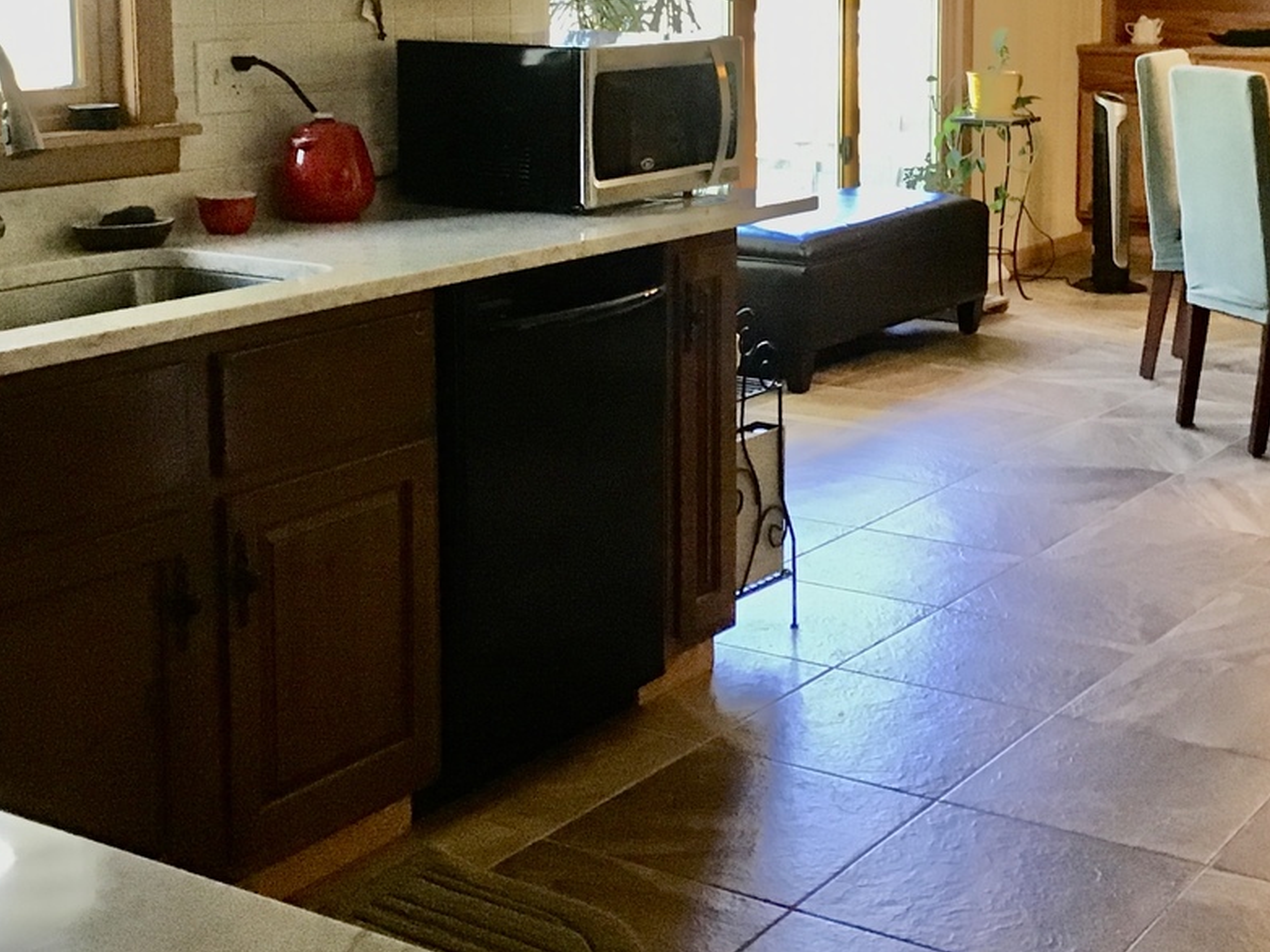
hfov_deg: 33.7
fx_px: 2091
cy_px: 211
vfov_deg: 25.3
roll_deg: -0.1
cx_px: 777
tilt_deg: -4.9
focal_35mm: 57
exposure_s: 1/30
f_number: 2.4
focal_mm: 3.3
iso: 160
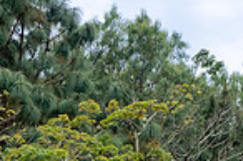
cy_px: 296
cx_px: 43
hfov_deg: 15.2
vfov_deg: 9.7
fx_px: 903
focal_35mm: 134
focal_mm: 32
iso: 640
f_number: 7.1
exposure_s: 1/250
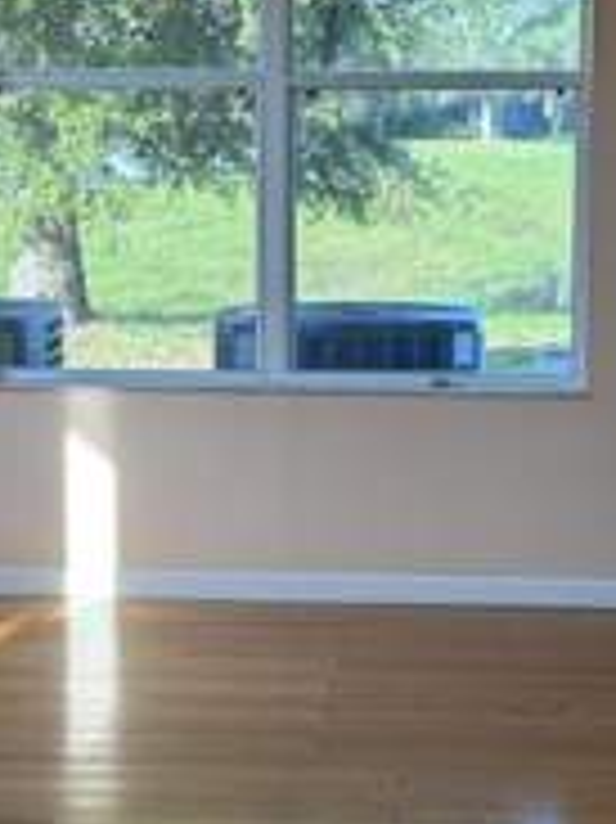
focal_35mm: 91
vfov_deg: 21.5
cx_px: 342
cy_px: 369
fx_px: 2162
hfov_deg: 16.2
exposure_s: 1/123
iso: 32
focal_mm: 5.96
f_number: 1.6
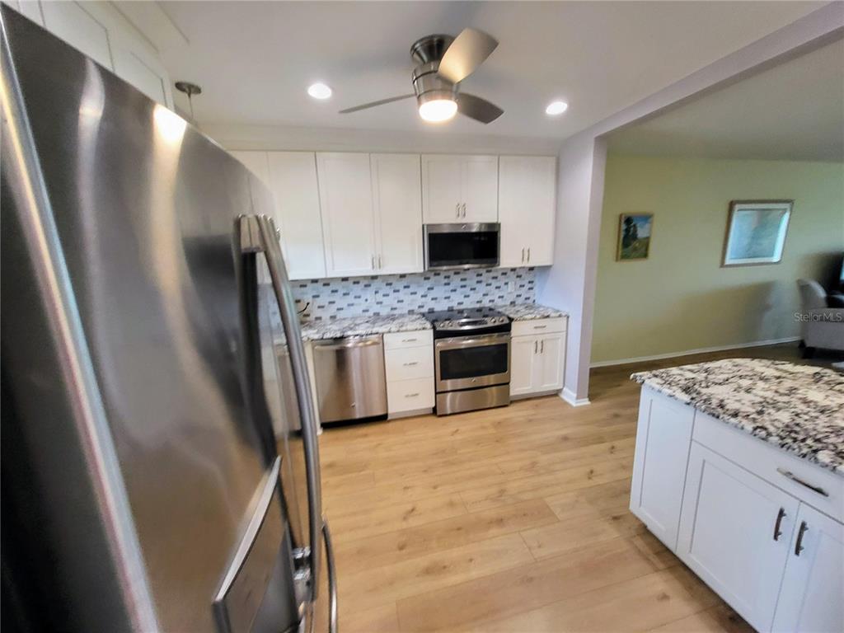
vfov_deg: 89.9
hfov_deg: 106.2
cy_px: 316
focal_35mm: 13
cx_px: 422
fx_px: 317
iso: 160
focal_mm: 1.74
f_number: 2.2
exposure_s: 1/60
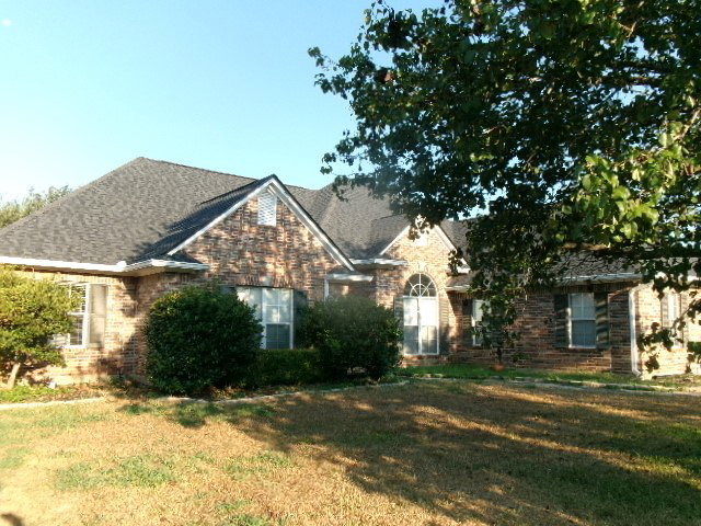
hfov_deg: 63.4
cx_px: 350
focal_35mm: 28
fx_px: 567
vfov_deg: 49.7
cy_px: 263
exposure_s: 1/40
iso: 100
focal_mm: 5.1
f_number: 10.8
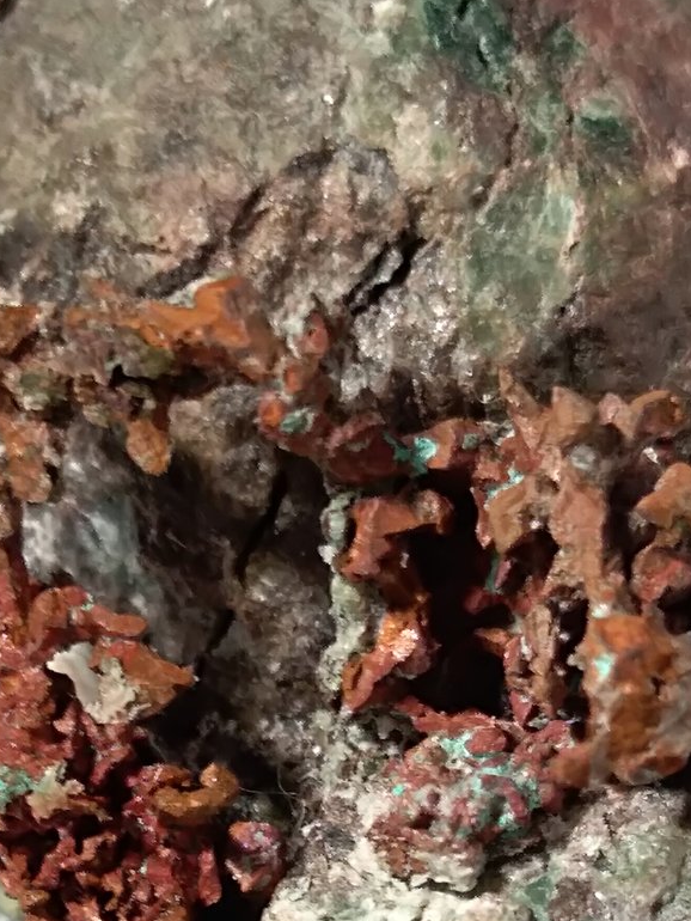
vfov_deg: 33.2
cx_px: 341
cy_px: 873
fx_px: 1436
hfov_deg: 27.0
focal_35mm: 54
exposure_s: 1/100
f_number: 2
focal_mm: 3.54
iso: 147
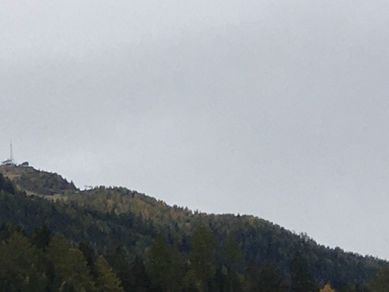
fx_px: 2305
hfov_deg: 8.5
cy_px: 370
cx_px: -659
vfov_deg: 7.2
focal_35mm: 205
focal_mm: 4.15
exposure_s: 1/439
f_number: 2.2
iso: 25
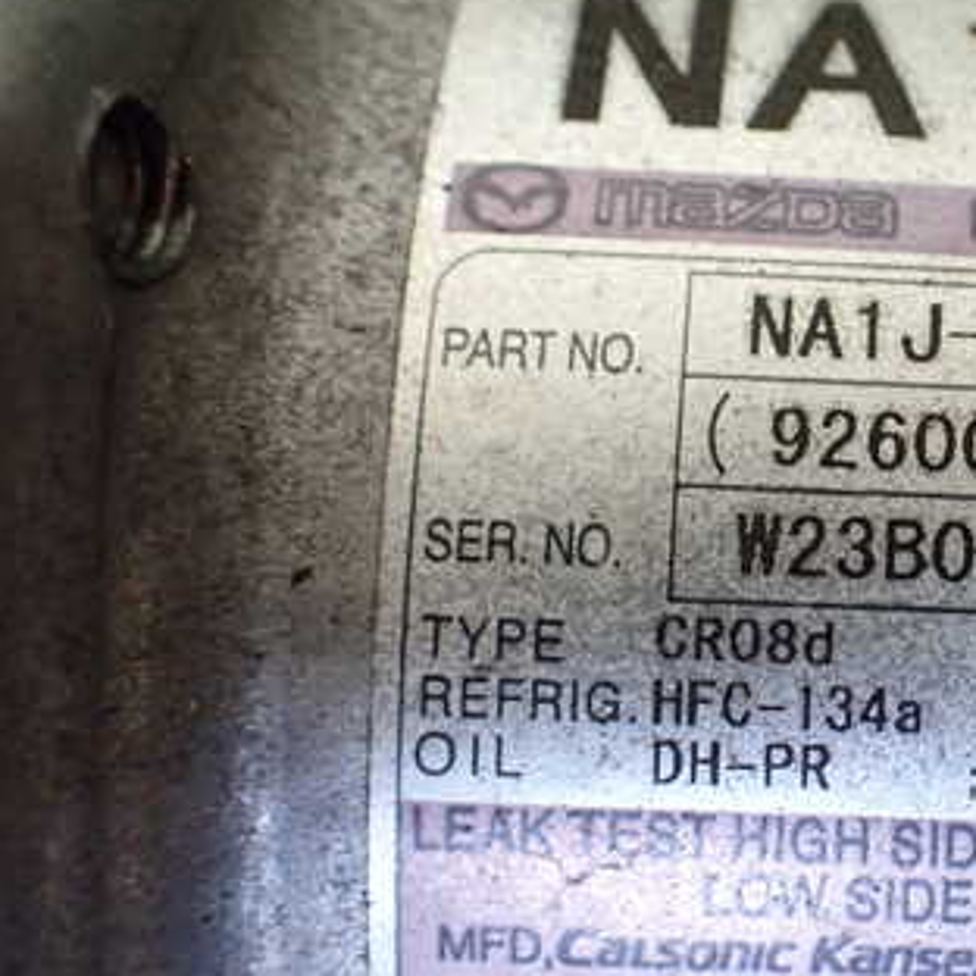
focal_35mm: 51
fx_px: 1627
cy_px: 507
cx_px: 929
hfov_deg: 31.4
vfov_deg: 33.4
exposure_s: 1/125
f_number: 2.3
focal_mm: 5.4
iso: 500
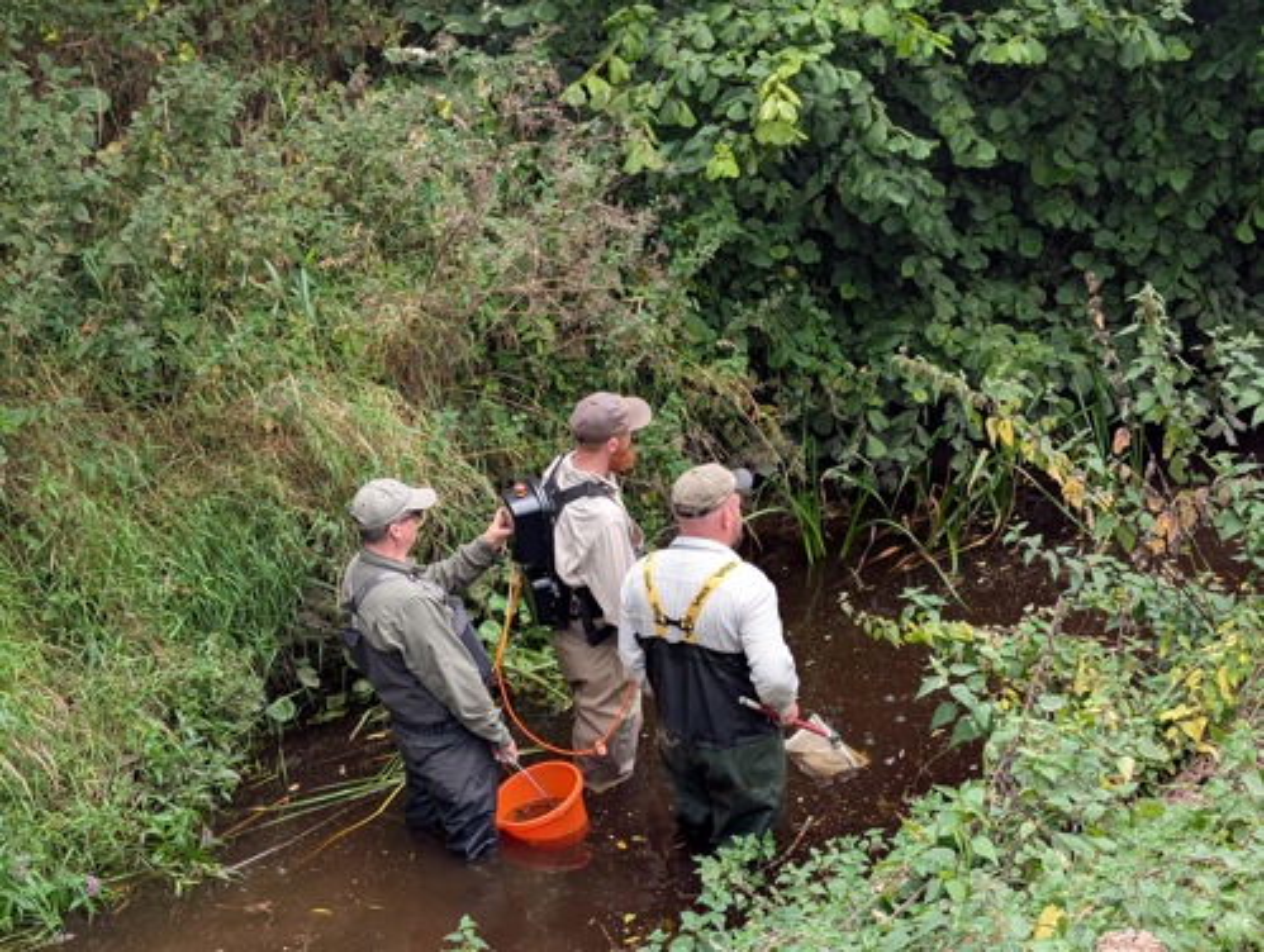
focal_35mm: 49
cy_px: 476
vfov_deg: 29.8
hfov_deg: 38.8
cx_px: 632
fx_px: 1792
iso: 40
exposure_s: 1/278
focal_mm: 6.9
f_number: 1.68
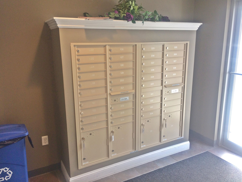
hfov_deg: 61.7
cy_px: 91
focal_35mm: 29
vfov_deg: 48.2
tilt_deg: -10.8
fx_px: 203
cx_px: 121
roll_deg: +1.2
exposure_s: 1/60
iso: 50
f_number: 2.2
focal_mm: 4.15
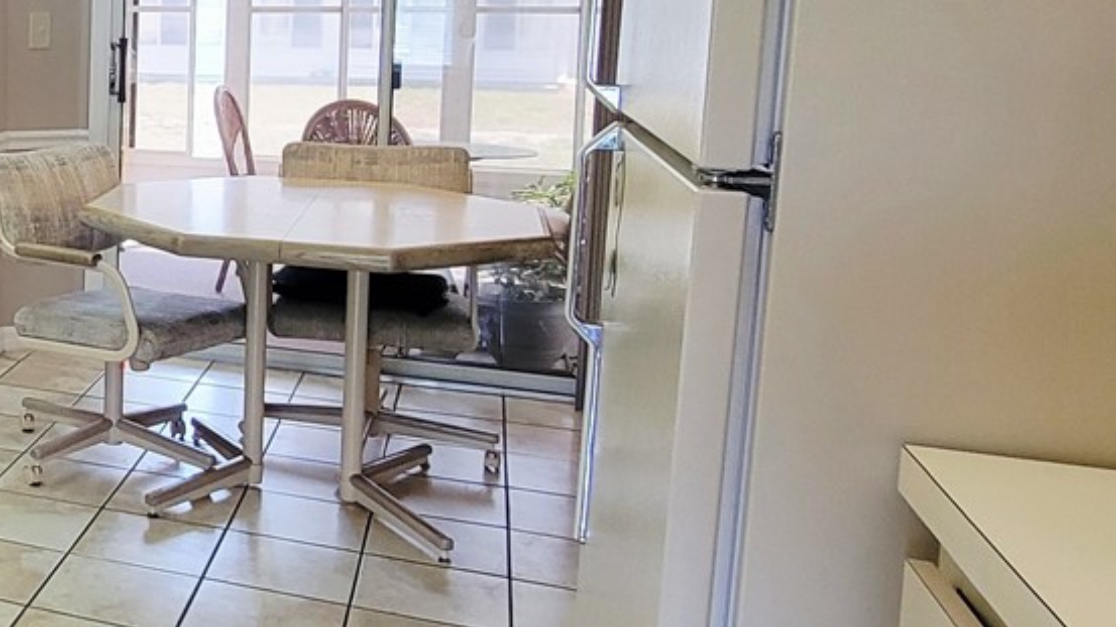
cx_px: -170
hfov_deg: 38.7
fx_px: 1213
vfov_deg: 28.5
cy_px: 143
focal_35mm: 41
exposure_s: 1/60.2
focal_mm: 2.2
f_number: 2.2
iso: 125
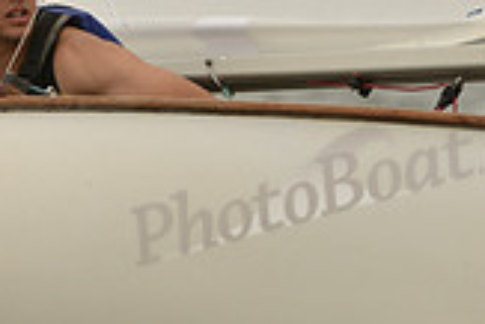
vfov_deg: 1.0
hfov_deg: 1.4
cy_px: 76
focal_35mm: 1424
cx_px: -21
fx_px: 19201
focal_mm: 400
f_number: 5.6
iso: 320
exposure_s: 1/2000
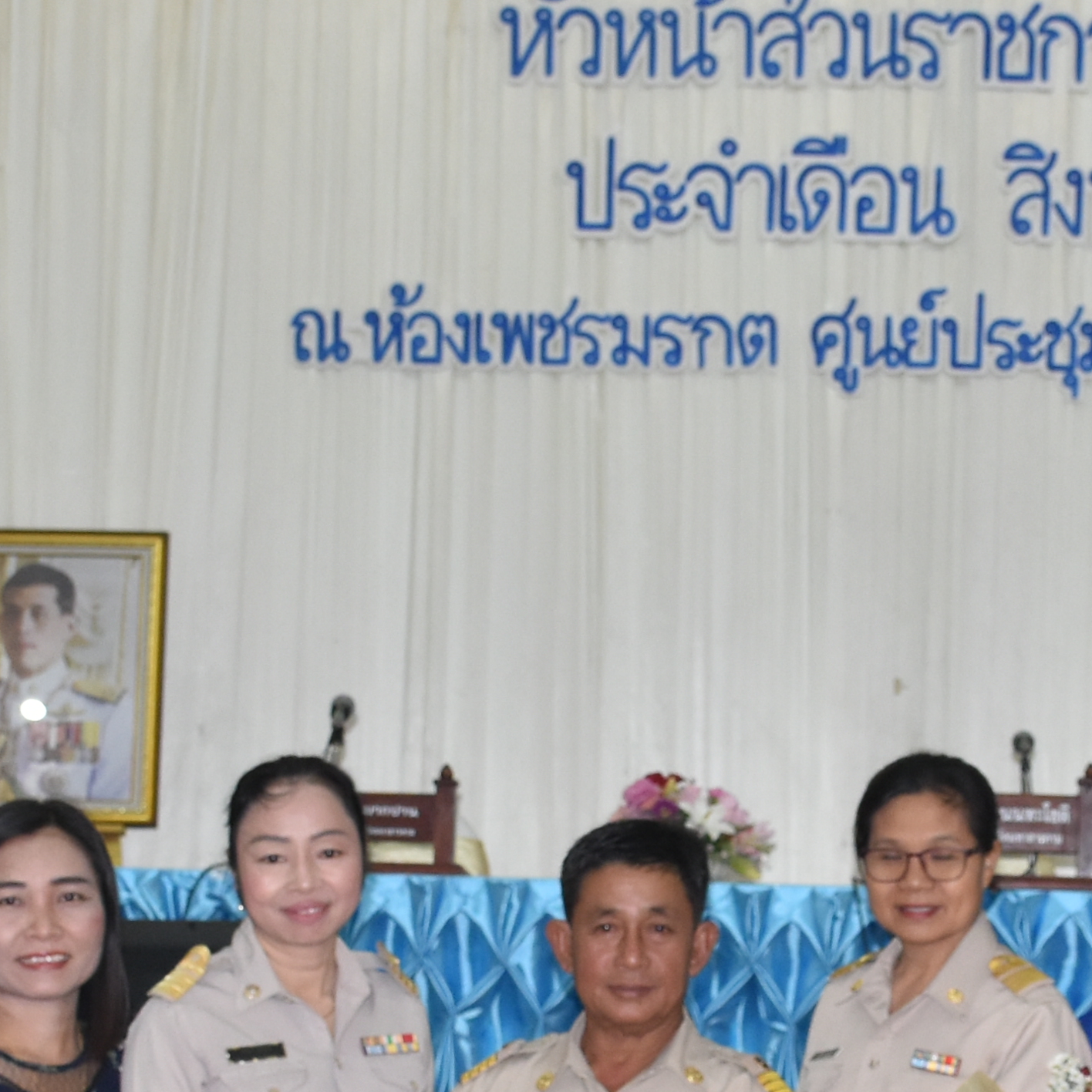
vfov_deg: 15.9
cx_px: 962
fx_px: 3855
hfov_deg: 15.9
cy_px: 997
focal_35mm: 108
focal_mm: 20
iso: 800
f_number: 5
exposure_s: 1/60
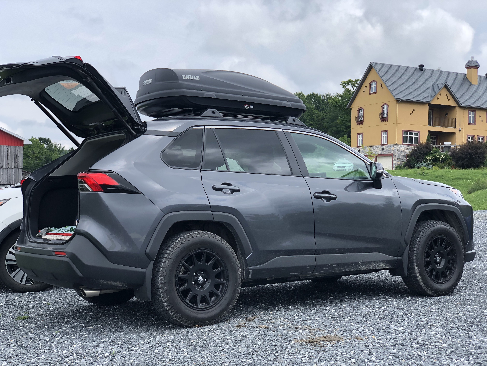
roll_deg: -0.9
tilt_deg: +1.3
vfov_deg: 28.0
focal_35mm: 52
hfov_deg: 36.8
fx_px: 732
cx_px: 244
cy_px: 183
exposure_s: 1/706
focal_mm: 6
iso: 16
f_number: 2.4
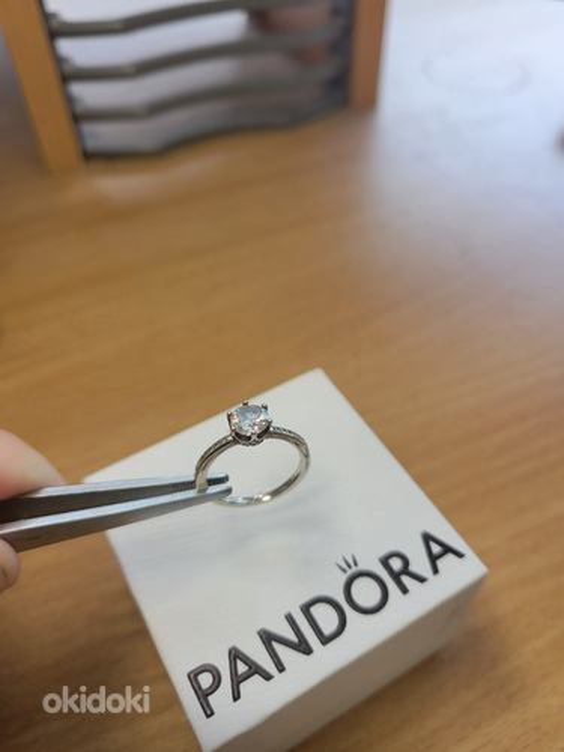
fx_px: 565
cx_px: 282
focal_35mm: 26
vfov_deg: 67.3
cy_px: 376
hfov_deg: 53.1
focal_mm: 5.4
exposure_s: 1/120
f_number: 1.8
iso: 64
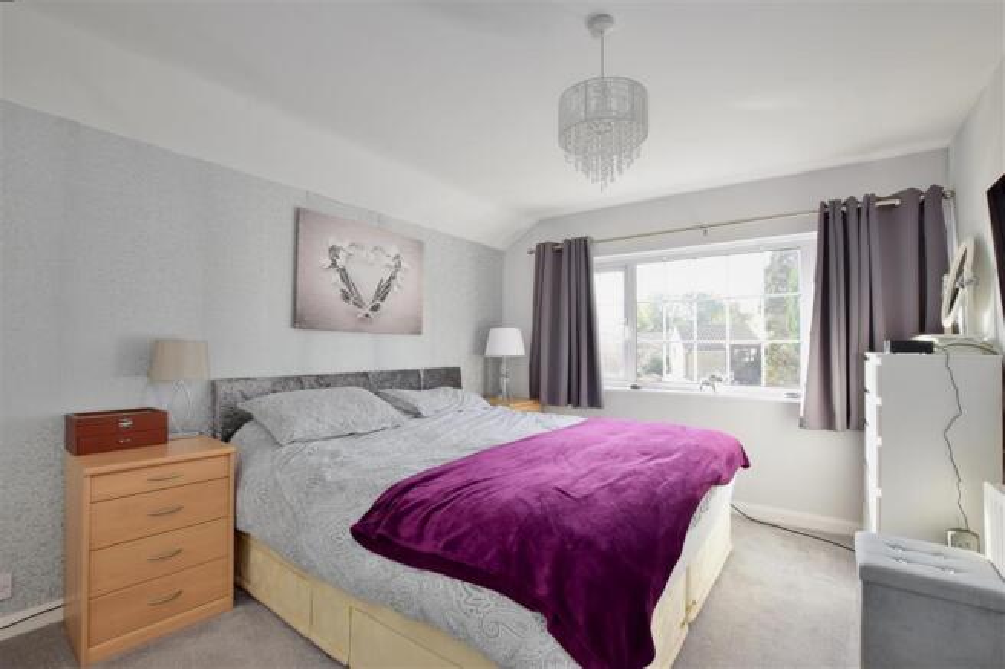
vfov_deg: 77.3
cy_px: 334
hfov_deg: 100.4
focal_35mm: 15
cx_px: 502
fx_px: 419
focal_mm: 10
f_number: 11
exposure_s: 1/25
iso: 400
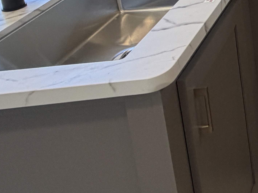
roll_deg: +0.4
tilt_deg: -11.7
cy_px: -104
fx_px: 417
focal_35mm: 56
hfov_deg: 22.6
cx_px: 447
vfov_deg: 21.5
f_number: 2.2
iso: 250
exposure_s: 1/121
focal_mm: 2.22
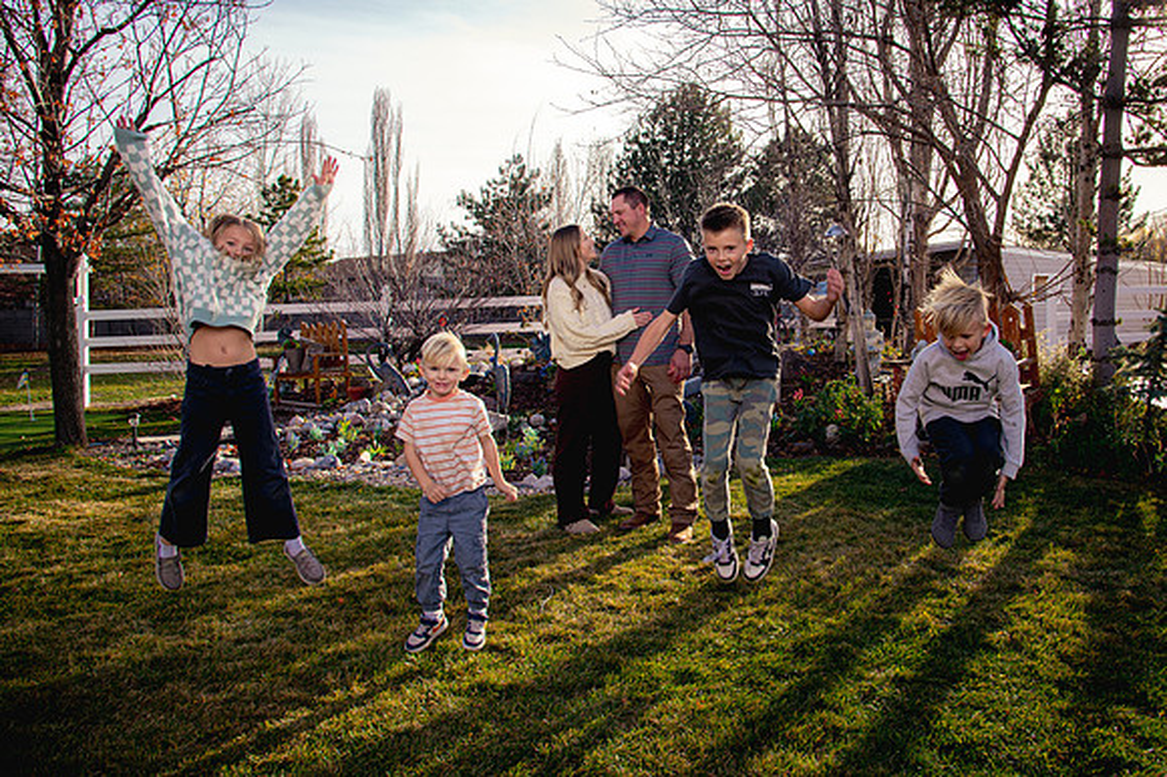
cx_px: 682
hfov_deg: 65.0
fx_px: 909
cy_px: 323
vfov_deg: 46.1
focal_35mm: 28
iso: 500
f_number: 8
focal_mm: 24
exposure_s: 1/320
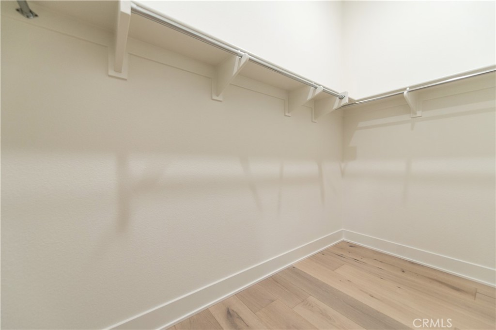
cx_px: 248
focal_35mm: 14
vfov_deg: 81.1
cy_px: 165
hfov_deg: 104.3
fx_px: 193
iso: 560
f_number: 2.8
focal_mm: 14
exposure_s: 1/125
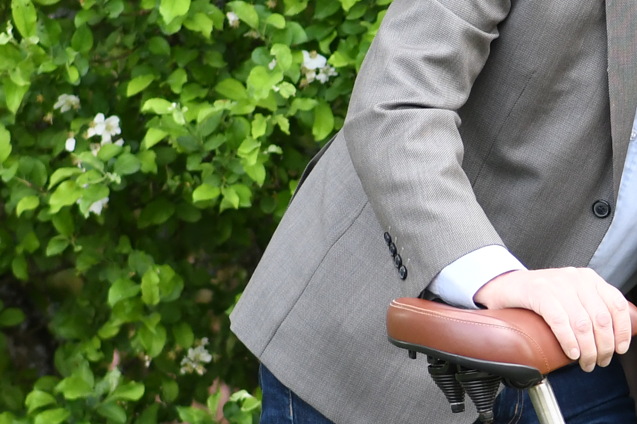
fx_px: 11109
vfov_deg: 2.2
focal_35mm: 628
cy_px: 281
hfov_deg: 3.3
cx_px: 718
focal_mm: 105
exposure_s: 1/250
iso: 500
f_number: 4
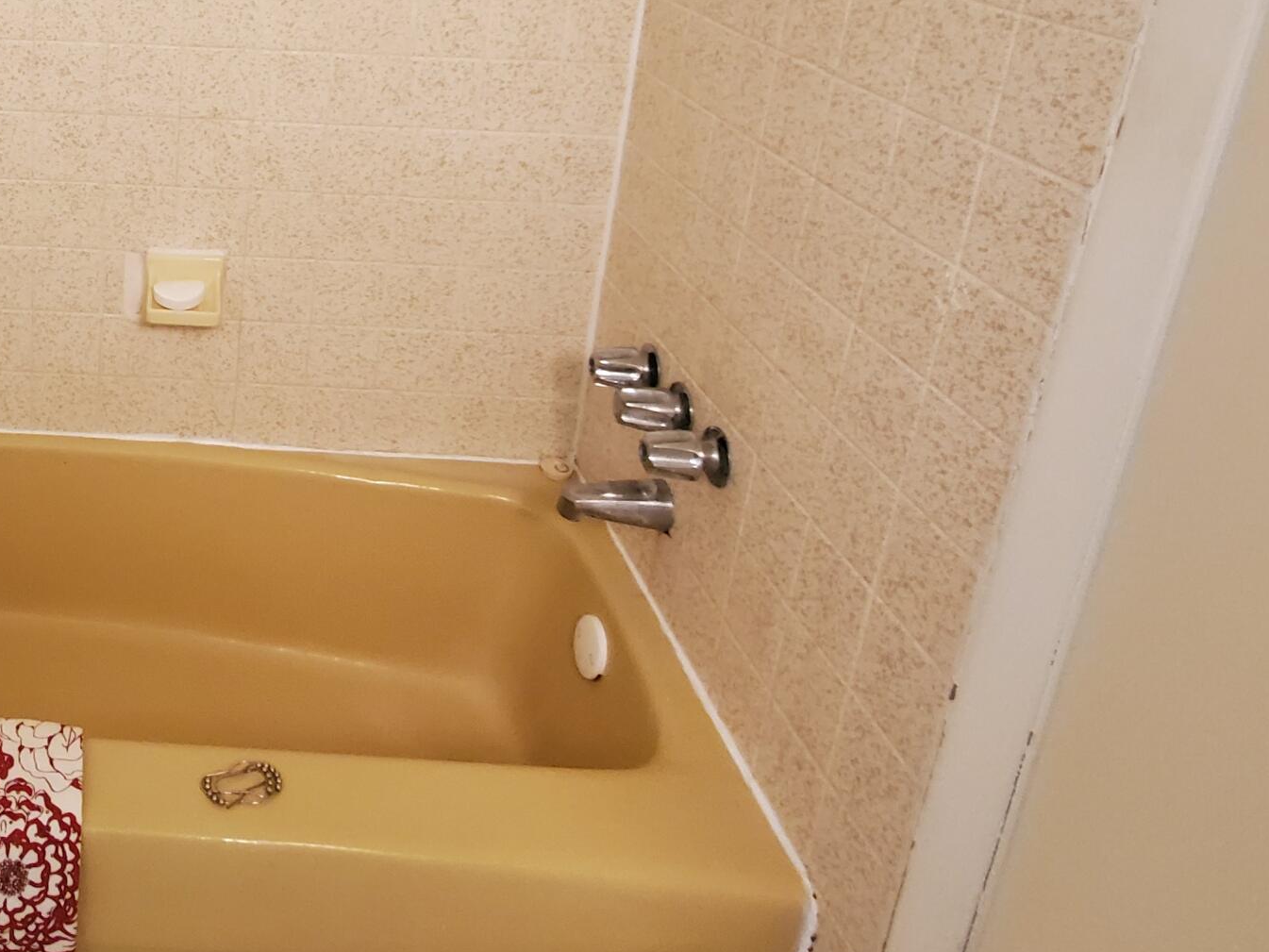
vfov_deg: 44.2
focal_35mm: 29
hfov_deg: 54.1
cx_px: 135
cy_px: 105
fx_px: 1063
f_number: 2.2
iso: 500
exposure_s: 1/30
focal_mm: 1.8
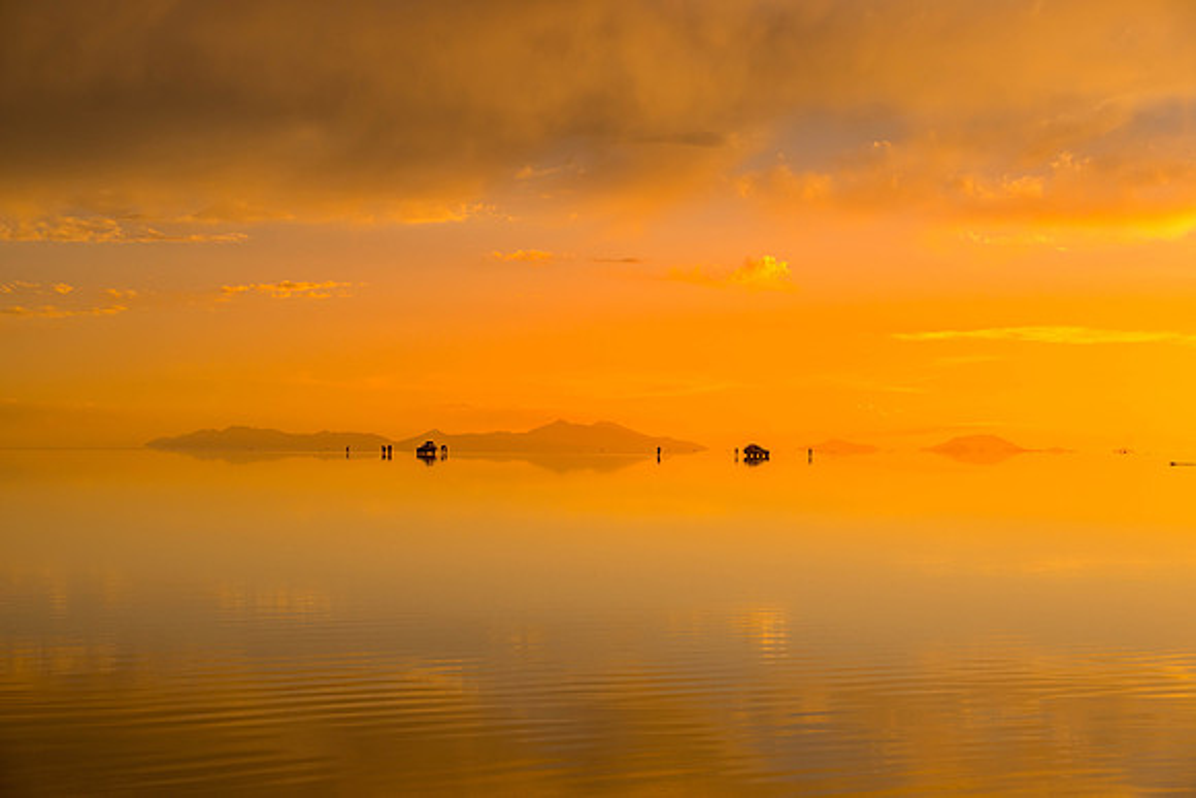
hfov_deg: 28.0
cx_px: 598
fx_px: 2397
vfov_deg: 18.9
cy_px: 399
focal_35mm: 72
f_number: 8
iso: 320
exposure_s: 1/500
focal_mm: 71
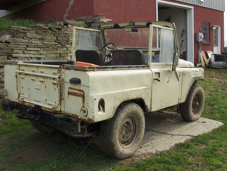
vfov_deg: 35.2
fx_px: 269
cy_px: 86
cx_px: 114
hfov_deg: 45.7
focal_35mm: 41
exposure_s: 1/351
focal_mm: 6.5
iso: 100
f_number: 5.09
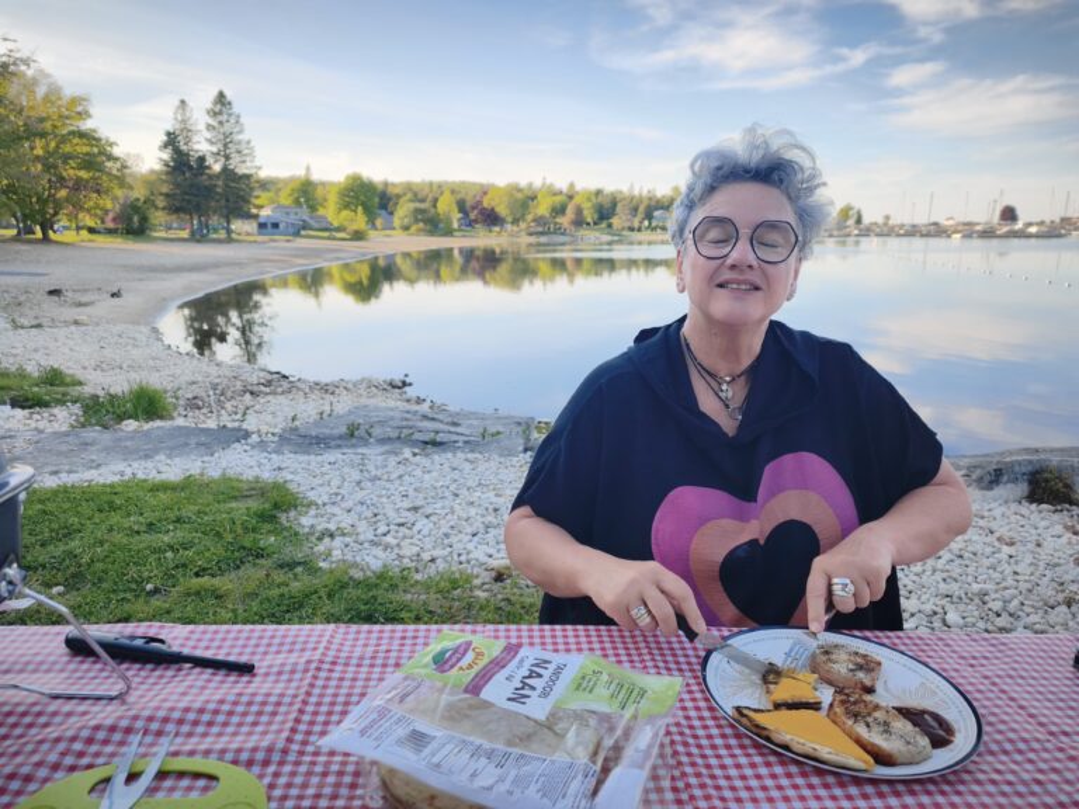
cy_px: 404
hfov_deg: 73.9
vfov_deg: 58.9
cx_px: 540
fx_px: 717
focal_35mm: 23
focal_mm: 6.45
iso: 50
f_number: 1.62
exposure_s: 1/1226
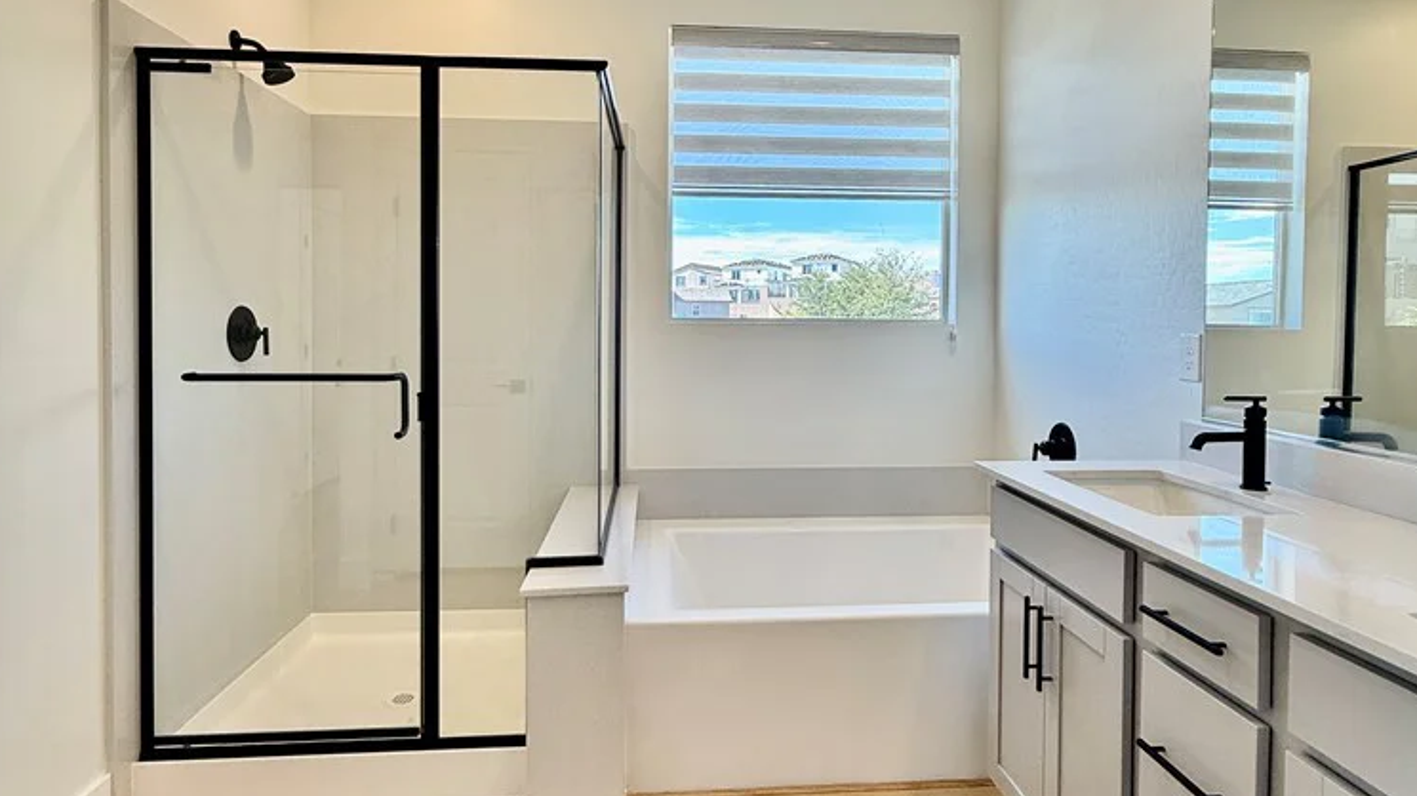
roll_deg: -1.3
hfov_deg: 83.9
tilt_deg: +0.2
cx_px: 714
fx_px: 789
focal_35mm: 21
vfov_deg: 53.4
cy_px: 343
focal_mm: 2.22
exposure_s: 1/120
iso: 80
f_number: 2.2
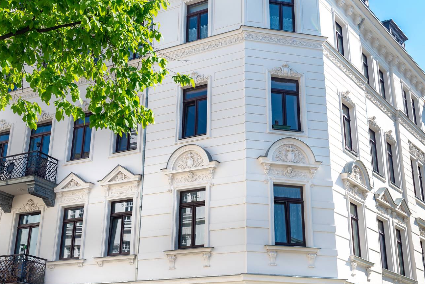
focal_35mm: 48
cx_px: 193
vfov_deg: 28.0
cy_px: 101
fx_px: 567
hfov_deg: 41.1
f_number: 9
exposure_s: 1/160
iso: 100
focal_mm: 31
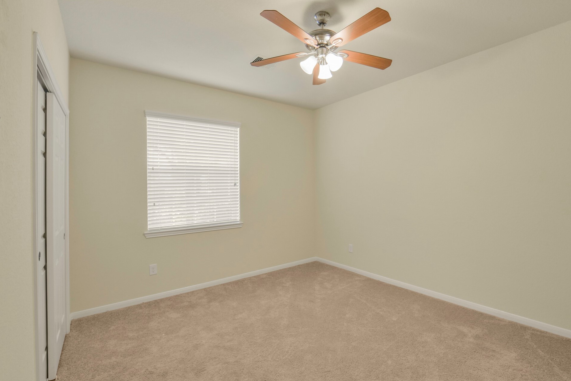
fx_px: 254
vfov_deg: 73.8
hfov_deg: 96.5
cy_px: 196
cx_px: 310
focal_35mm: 16
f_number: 11
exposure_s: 1/13
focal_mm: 14
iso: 500
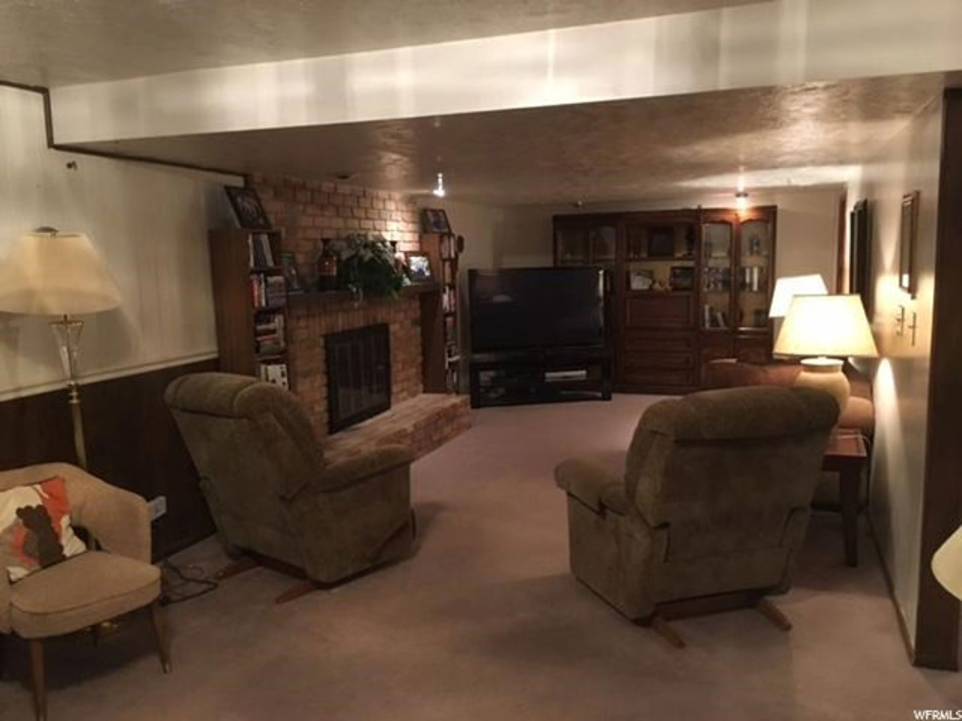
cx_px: 481
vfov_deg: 48.2
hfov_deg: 61.7
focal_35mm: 29
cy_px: 360
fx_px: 806
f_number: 2.2
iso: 200
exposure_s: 1/15
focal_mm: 4.15
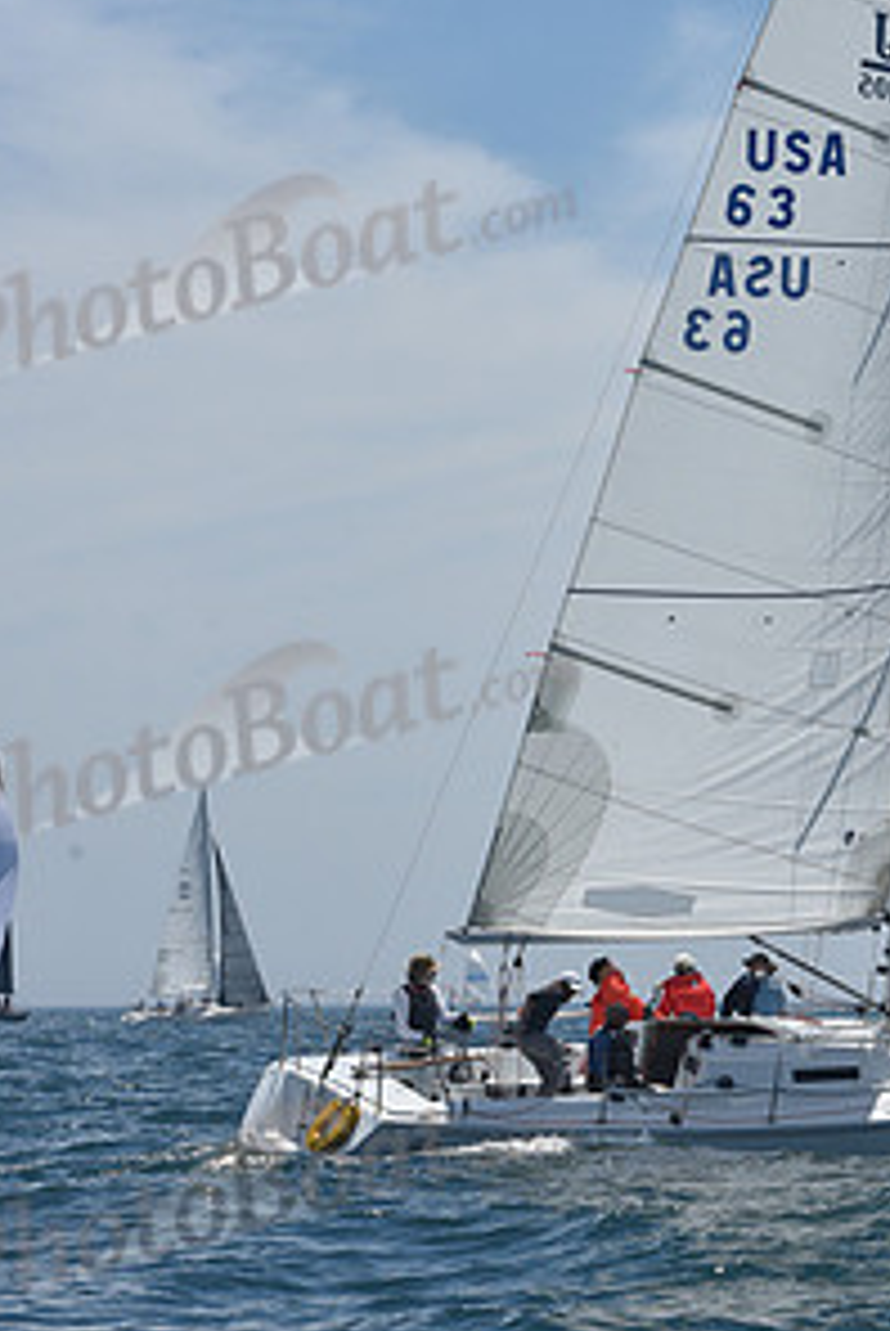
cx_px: 811
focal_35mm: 137
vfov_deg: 14.9
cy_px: 441
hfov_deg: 10.0
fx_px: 5068
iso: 250
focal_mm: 70
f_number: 11
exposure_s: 1/800
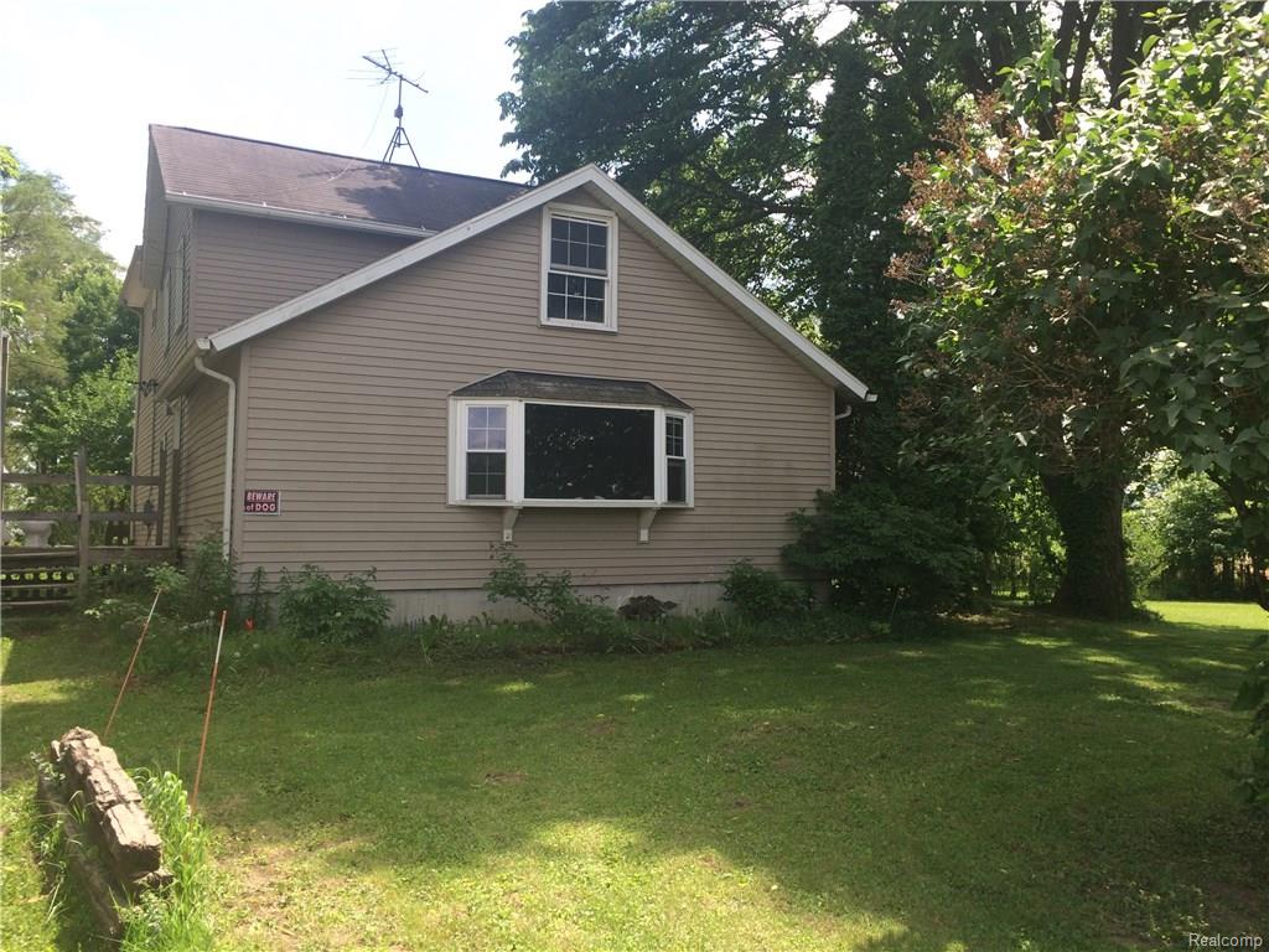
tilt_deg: +3.6
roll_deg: +0.4
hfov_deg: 61.7
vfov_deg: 48.2
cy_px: 476
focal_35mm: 29
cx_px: 634
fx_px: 1063
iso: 32
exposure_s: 1/820
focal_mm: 4.15
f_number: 2.2
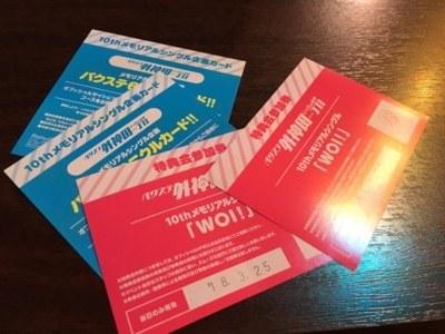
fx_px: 373
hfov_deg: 61.7
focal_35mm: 29
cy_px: 167
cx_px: 222
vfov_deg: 48.2
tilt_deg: -57.0
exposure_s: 1/30
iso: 200
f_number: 2.2
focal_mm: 4.15
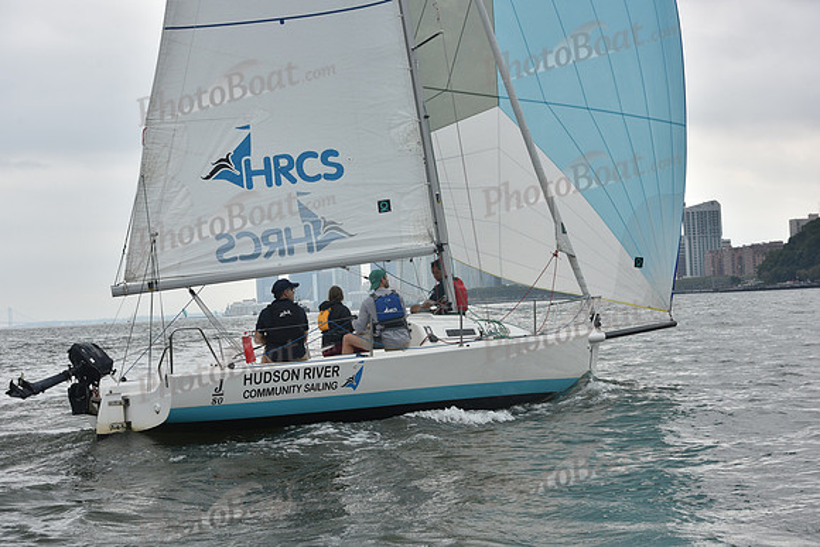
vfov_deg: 19.5
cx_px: 410
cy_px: 274
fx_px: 1595
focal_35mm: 70
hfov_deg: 28.8
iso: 400
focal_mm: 70
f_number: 9
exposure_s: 1/800
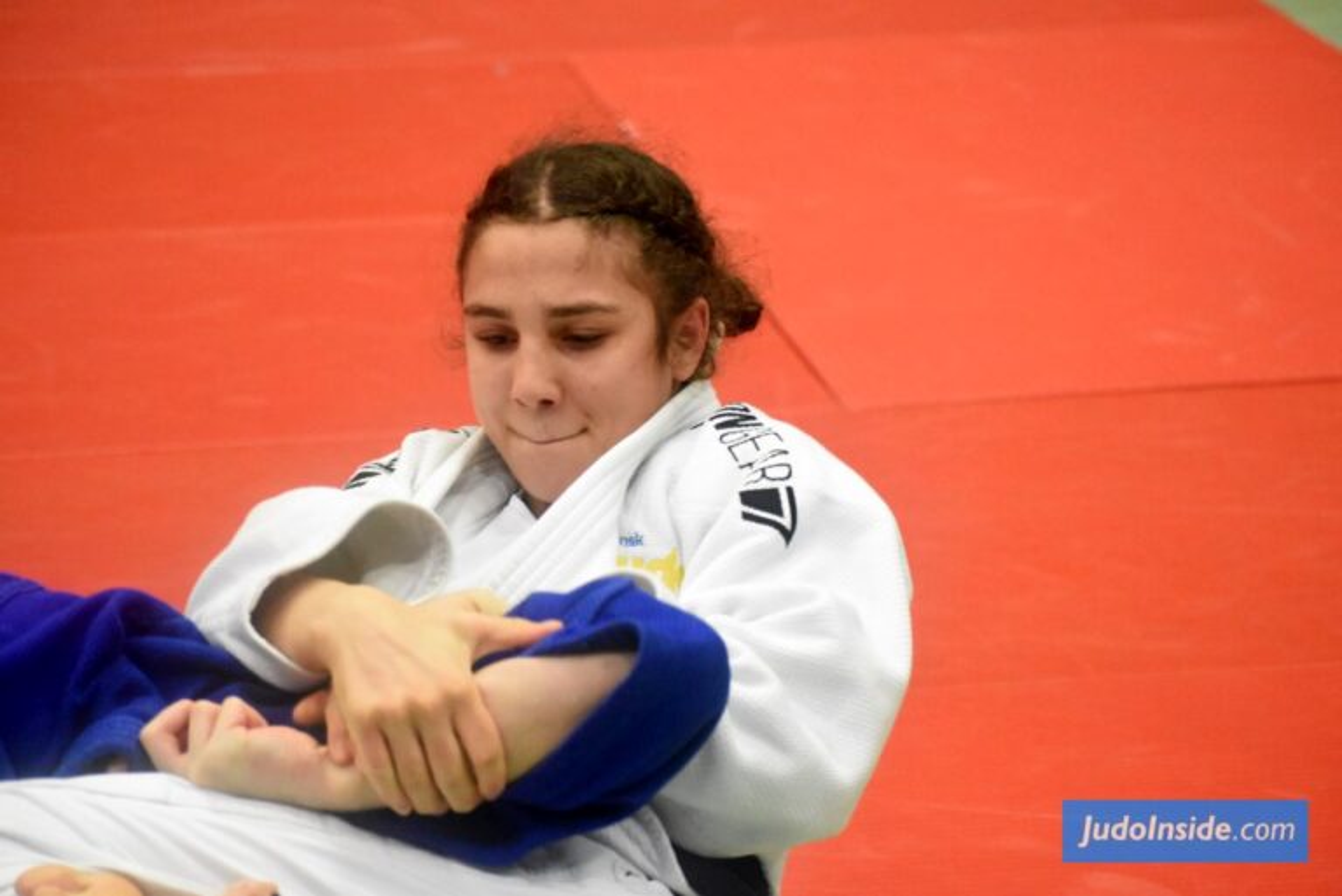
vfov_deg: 9.0
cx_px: 671
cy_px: 448
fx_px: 5706
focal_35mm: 153
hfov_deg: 13.4
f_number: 5.6
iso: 6400
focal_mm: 102
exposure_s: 1/200
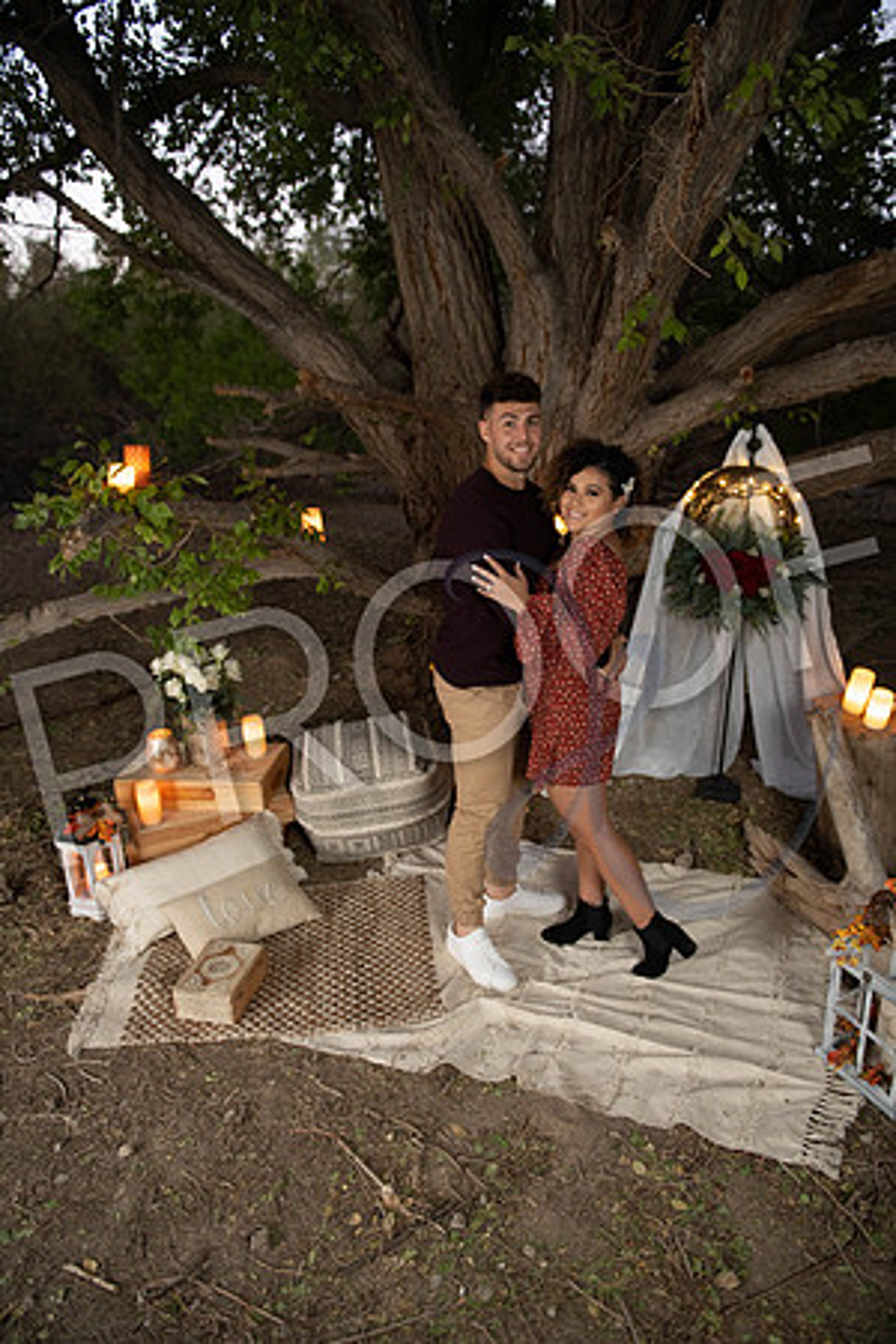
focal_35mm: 24
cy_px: 672
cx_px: 448
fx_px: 896
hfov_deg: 53.1
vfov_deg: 73.7
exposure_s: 1/60
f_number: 2.8
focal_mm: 24
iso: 640
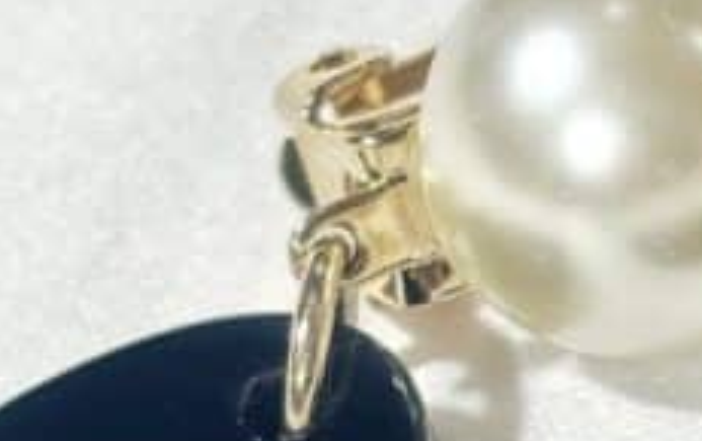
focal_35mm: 244
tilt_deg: -45.5
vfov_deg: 5.4
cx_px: 553
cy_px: 474
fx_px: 4674
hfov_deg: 8.6
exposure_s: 1/244
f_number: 1.6
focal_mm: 5.96
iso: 32
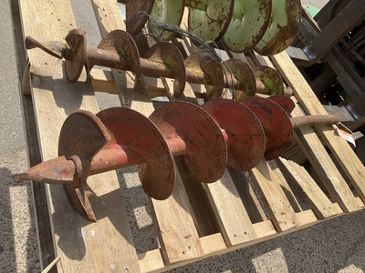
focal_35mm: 29
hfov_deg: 61.7
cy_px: 136
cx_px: 182
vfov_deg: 48.2
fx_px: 306
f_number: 1.8
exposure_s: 1/1279
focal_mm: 3
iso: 25
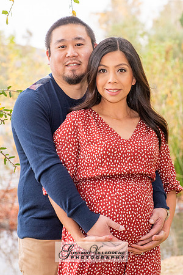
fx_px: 834
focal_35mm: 109
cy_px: 134
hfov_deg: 12.5
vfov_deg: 18.7
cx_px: 137
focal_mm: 70
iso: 800
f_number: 5
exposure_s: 1/125
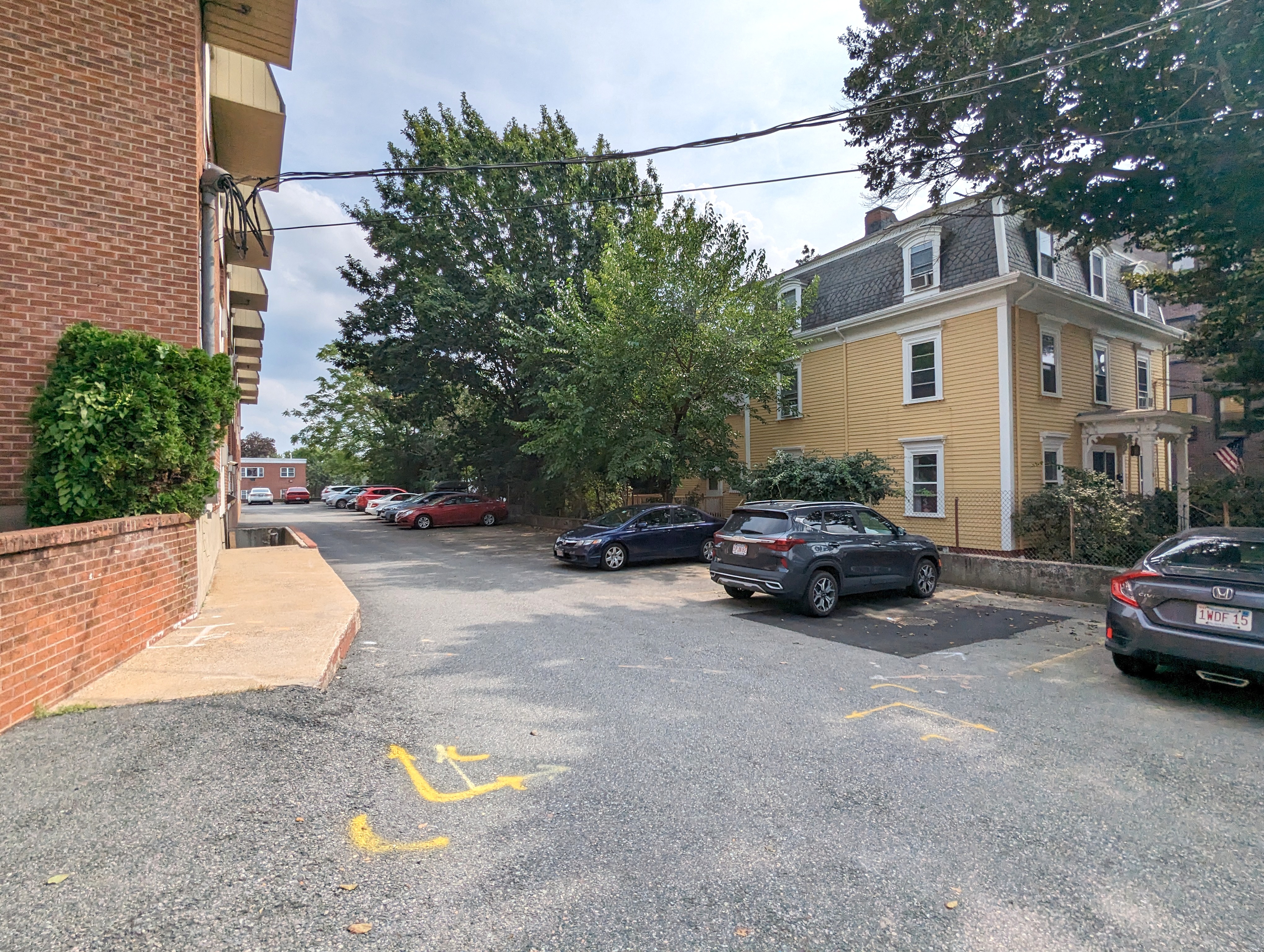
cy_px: 476
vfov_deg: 78.2
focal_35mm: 16
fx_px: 585
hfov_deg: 94.4
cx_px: 632
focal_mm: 2.35
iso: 52
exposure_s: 1/2653
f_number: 2.2
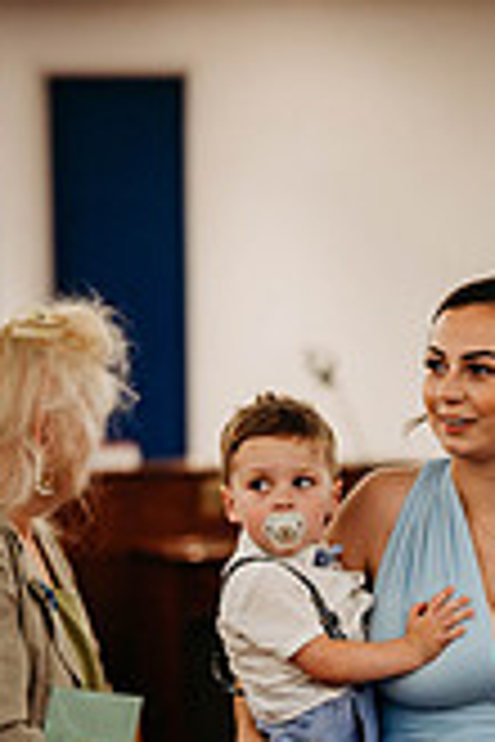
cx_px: 533
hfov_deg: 5.9
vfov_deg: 8.8
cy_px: 679
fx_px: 4785
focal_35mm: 232
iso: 800
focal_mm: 85
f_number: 1.8
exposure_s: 1/200
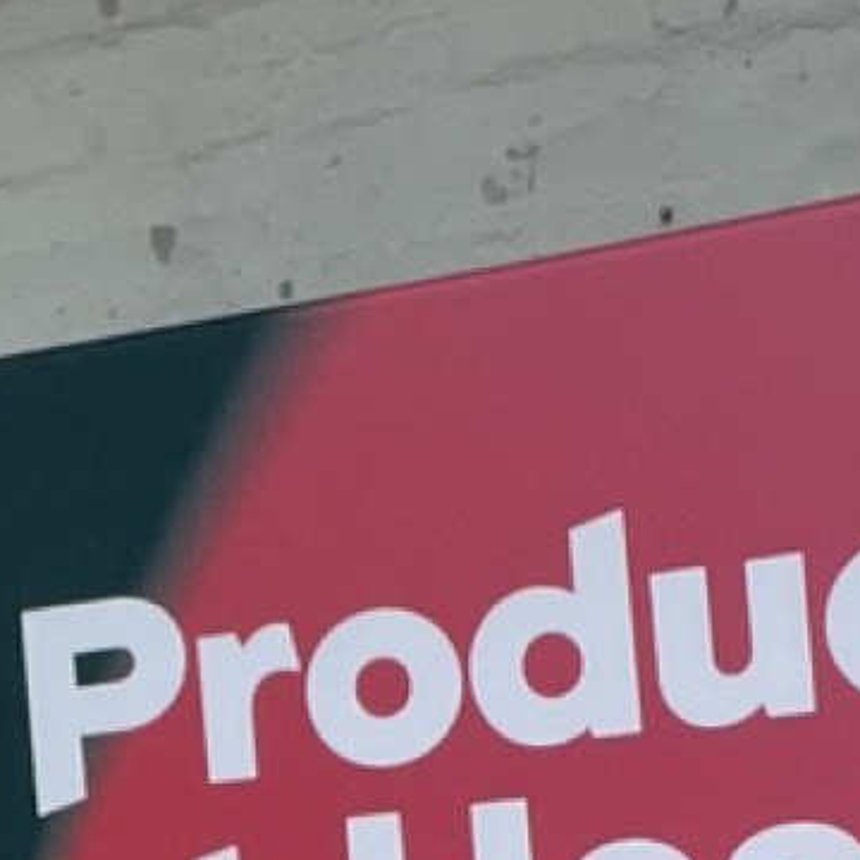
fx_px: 3317
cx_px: 69
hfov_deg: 14.6
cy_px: 1063
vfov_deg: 14.3
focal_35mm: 118
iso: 50
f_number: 2.2
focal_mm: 2.71
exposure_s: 1/100
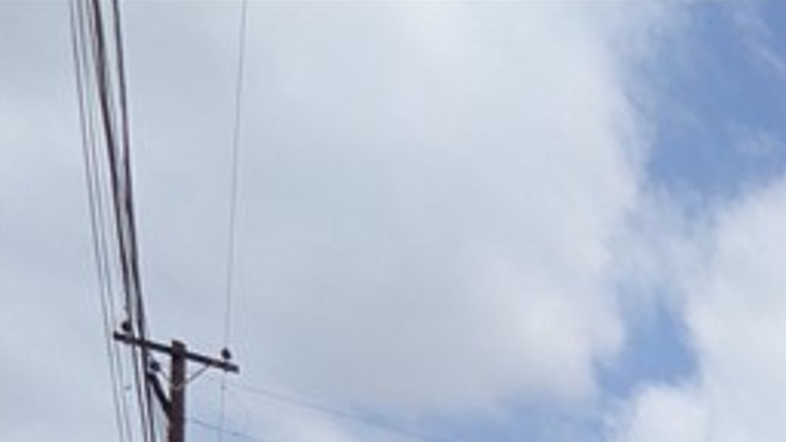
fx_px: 1271
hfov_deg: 19.6
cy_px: 1173
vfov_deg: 12.8
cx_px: 1554
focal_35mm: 61
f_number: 2.2
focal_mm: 1.85
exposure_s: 1/2294
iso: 50
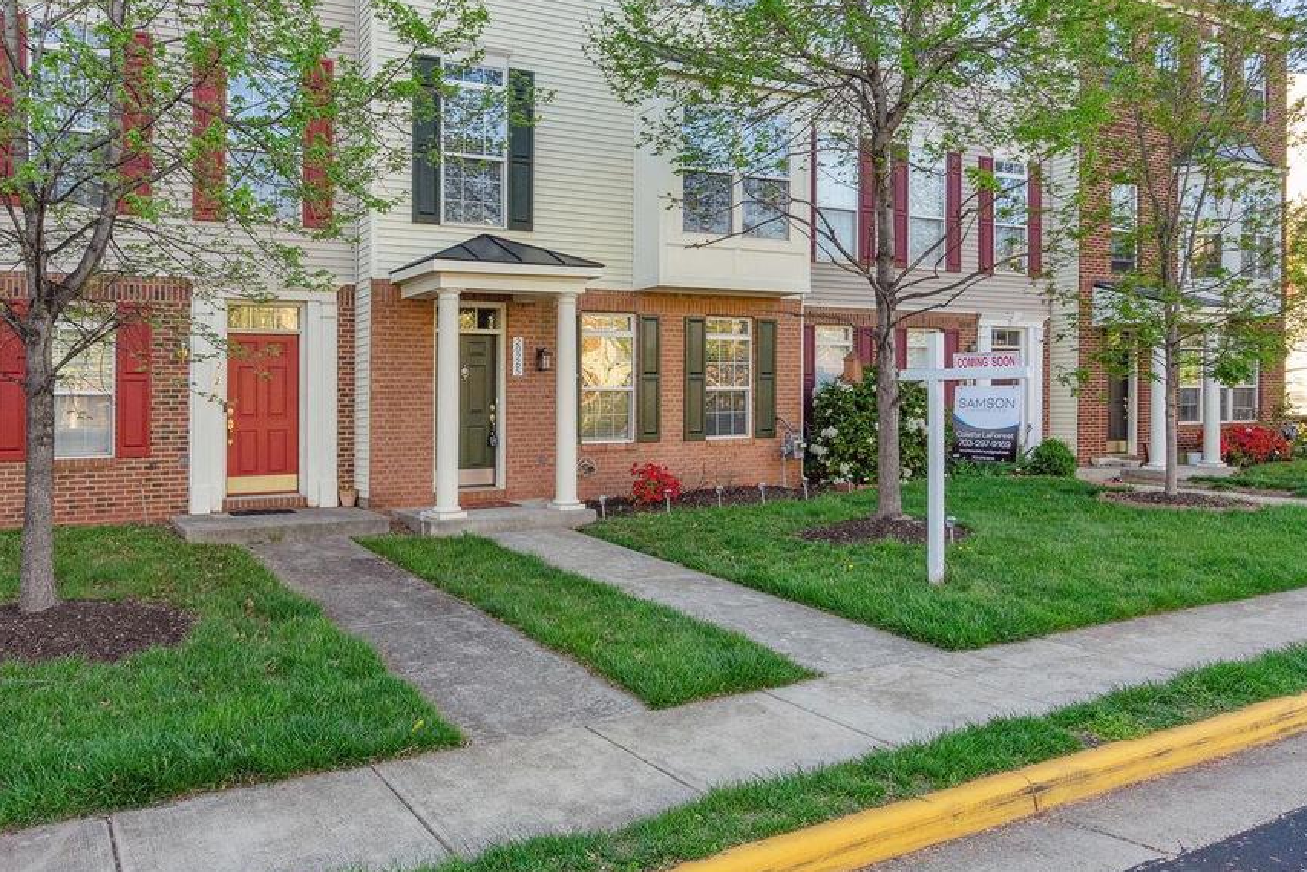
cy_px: 372
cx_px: 510
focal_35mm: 27
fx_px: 980
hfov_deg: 66.6
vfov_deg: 47.8
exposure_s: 1/250
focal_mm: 16
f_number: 8
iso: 800
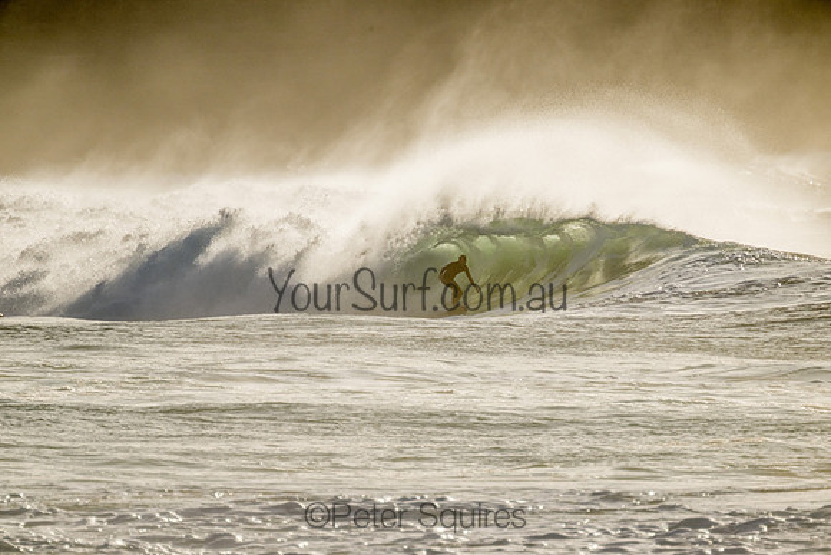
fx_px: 18470
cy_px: 278
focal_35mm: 800
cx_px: 416
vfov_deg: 1.7
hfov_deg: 2.6
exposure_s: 1/2000
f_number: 11
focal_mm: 800
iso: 400
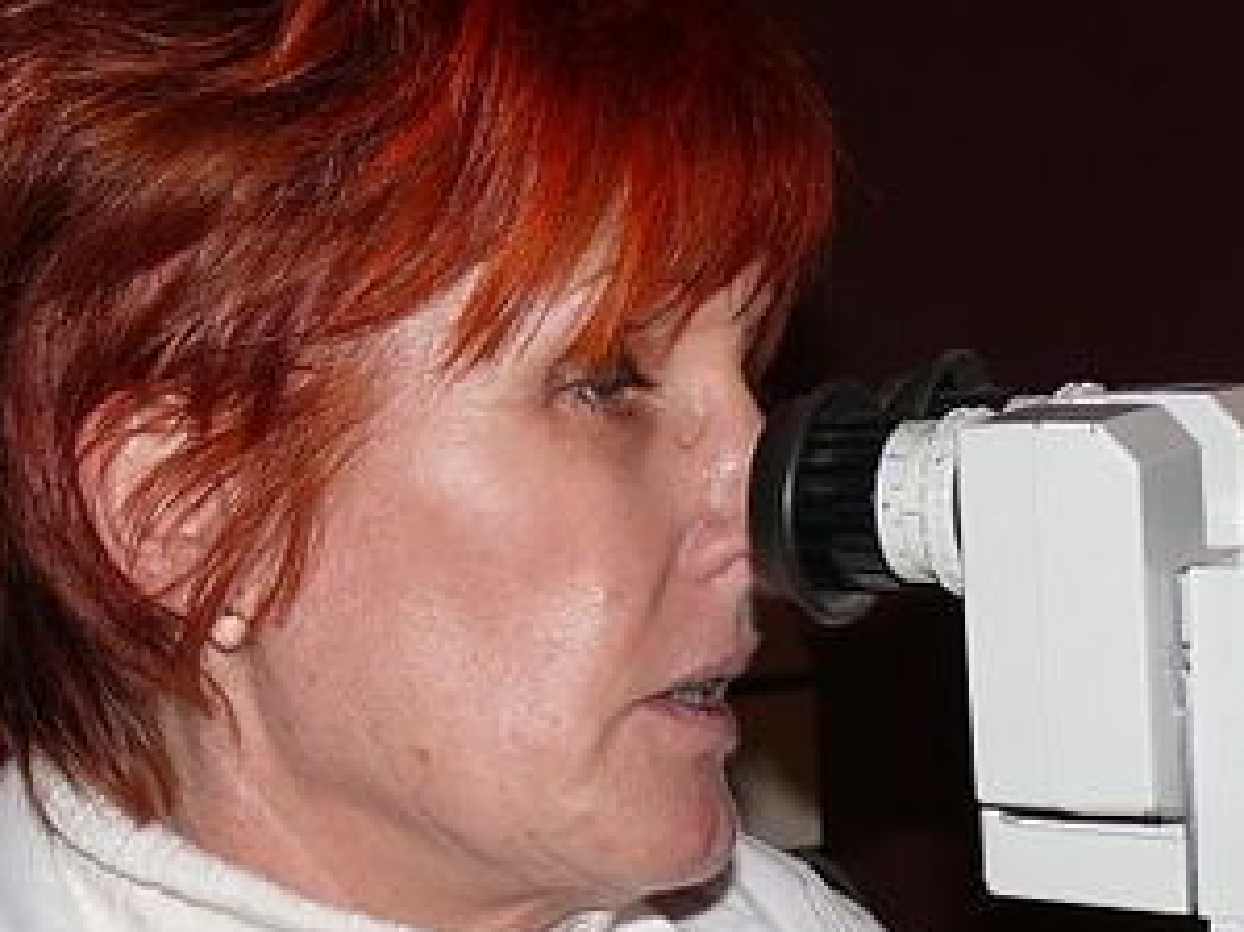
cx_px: 466
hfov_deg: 16.5
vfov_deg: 12.4
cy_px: 541
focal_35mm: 119
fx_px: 4275
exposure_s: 1/30
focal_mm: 12.5
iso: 100
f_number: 3.2
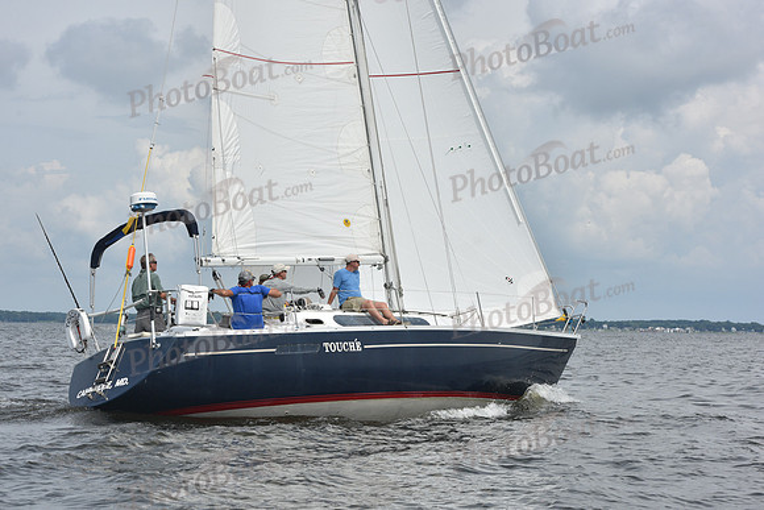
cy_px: 255
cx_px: 382
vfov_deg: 16.7
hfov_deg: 24.8
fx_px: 1741
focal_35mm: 82
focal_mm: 82
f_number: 10
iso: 320
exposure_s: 1/1250
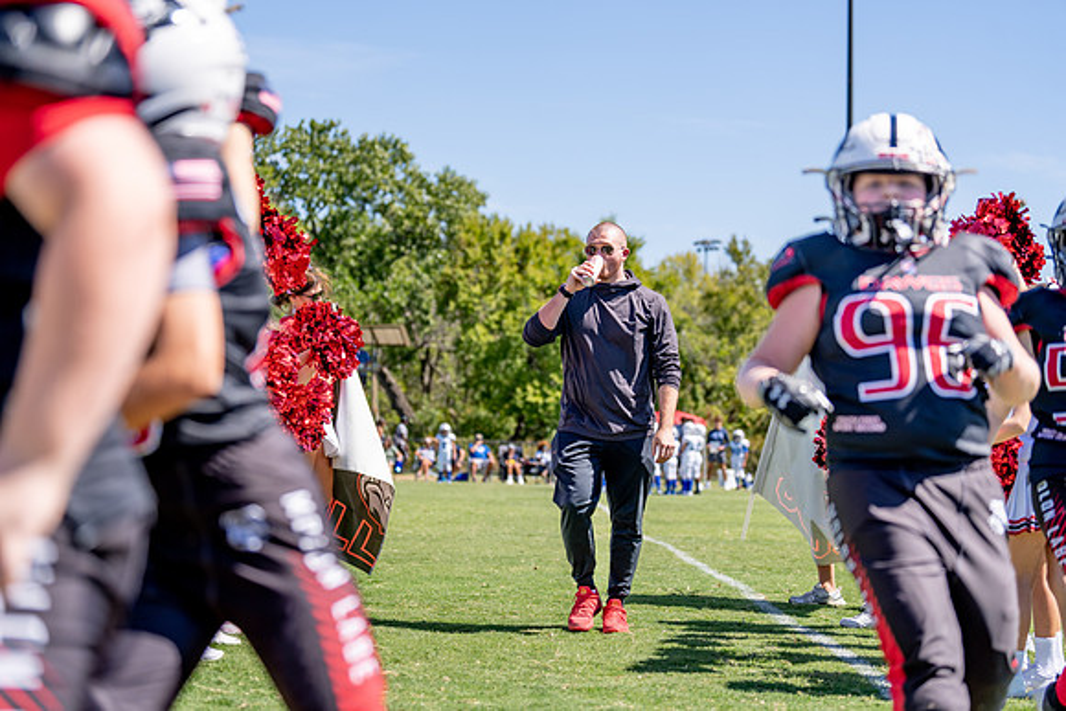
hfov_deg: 28.7
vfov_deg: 19.4
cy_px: 356
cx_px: 533
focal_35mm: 70
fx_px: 2084
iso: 100
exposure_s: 1/1250
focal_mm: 70
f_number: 2.8
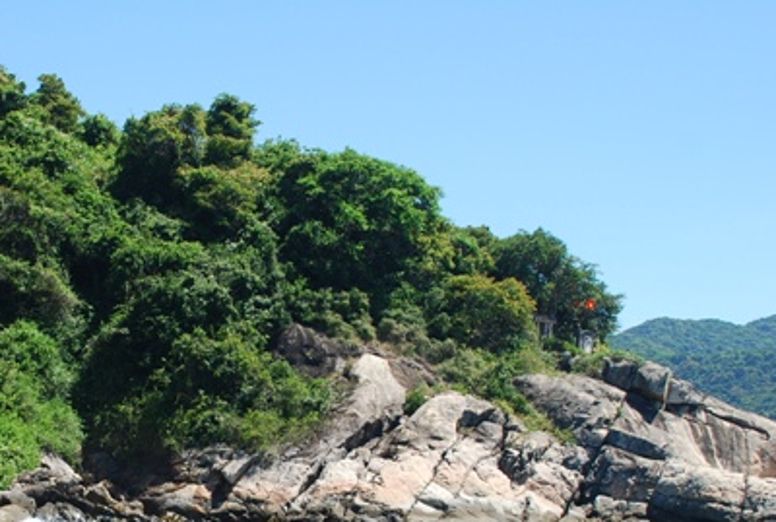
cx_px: 132
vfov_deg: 16.1
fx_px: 1815
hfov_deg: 23.7
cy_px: 490
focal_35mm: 84
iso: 100
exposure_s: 1/160
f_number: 6.3
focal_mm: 28
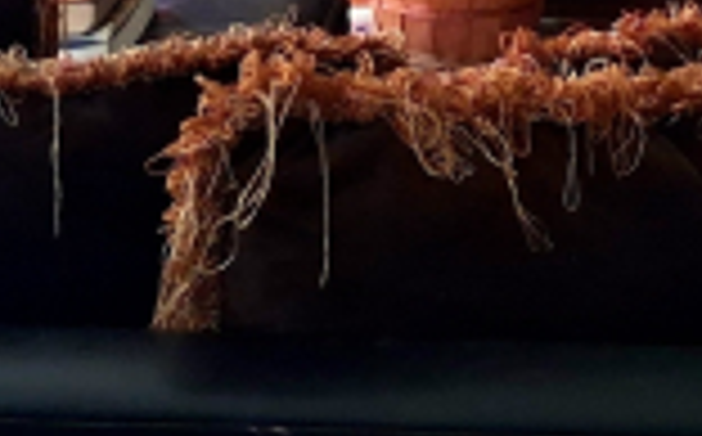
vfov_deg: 9.6
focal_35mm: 118
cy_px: -656
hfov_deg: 17.7
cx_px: 394
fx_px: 2254
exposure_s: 1/30
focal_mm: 3.98
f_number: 1.8
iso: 500
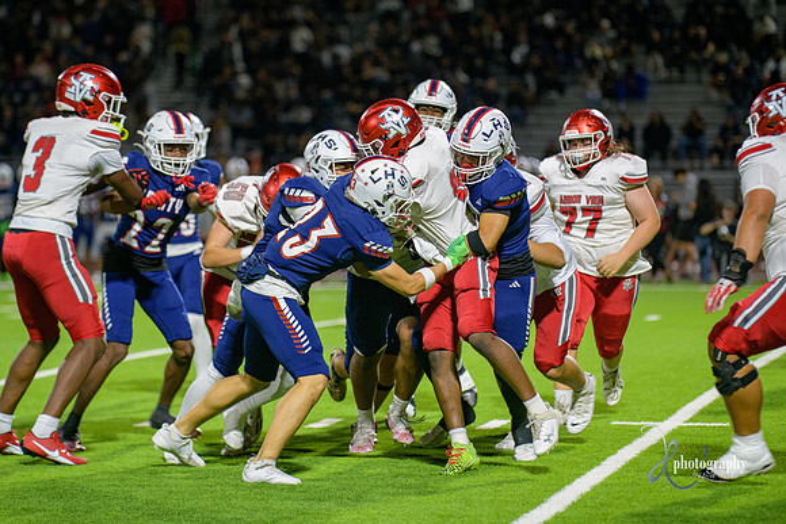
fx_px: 3712
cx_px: 393
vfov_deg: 8.1
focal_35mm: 170
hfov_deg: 12.1
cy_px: 262
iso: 2000
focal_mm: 170
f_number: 2.8
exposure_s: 1/250
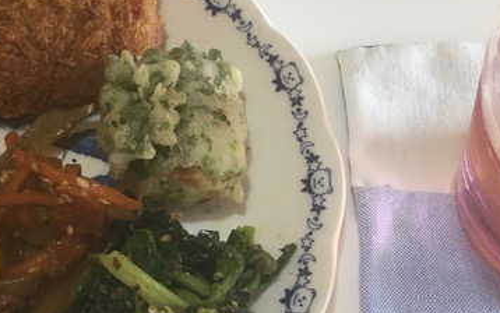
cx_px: 203
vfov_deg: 23.5
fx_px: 750
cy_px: 183
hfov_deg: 36.8
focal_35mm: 55
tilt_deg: -65.1
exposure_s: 1/30
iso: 32
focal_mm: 4.15
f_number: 2.2
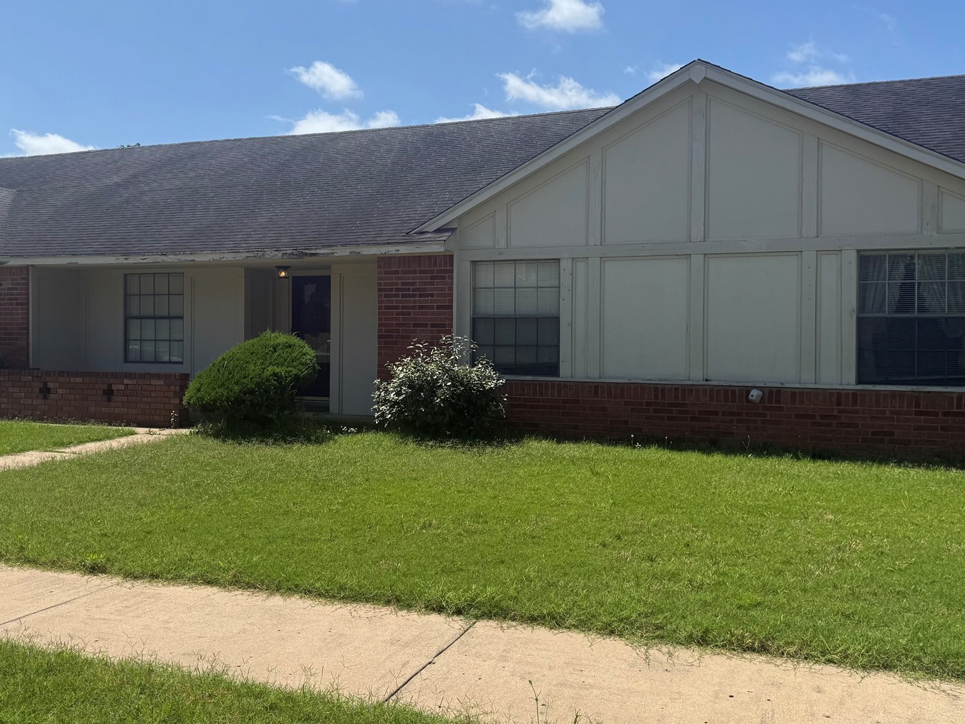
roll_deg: +0.5
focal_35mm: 33
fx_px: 920
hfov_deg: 55.2
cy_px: 333
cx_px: 431
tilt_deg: +1.5
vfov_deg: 42.9
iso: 80
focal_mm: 6.76
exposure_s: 1/5319
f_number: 1.78
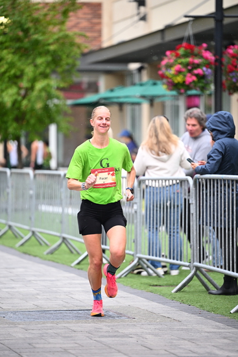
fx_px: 1734
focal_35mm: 175
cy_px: 178
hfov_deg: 7.9
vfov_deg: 11.7
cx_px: 119
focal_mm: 175
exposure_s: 1/1250
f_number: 2.8
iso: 1250
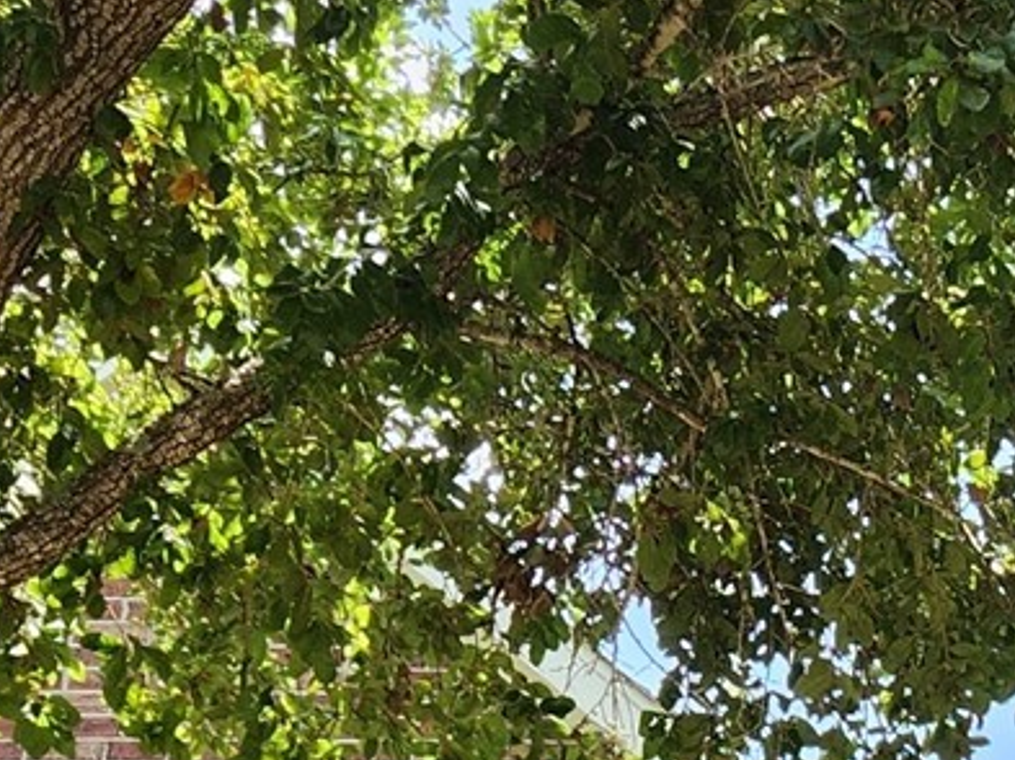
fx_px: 3515
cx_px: 1573
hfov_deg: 15.1
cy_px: 1706
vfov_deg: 10.8
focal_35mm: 120
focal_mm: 5.4
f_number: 1.8
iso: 20
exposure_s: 1/192
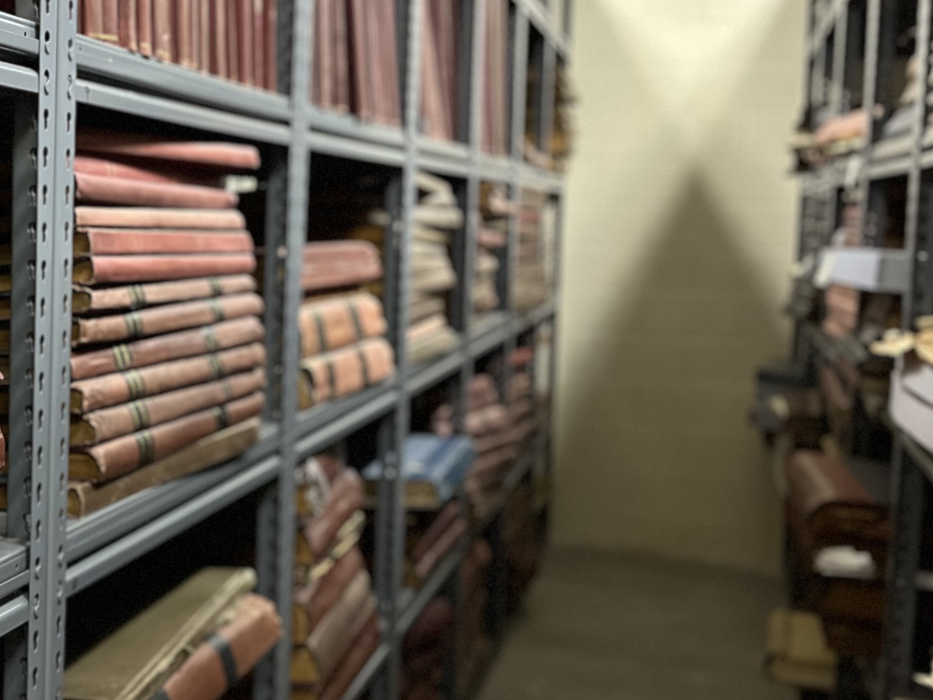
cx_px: 71
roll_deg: -0.7
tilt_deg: -3.7
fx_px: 1375
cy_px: 284
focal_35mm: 51
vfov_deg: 28.5
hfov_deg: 35.0
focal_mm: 5.1
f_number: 1.6
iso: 500
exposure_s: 1/30
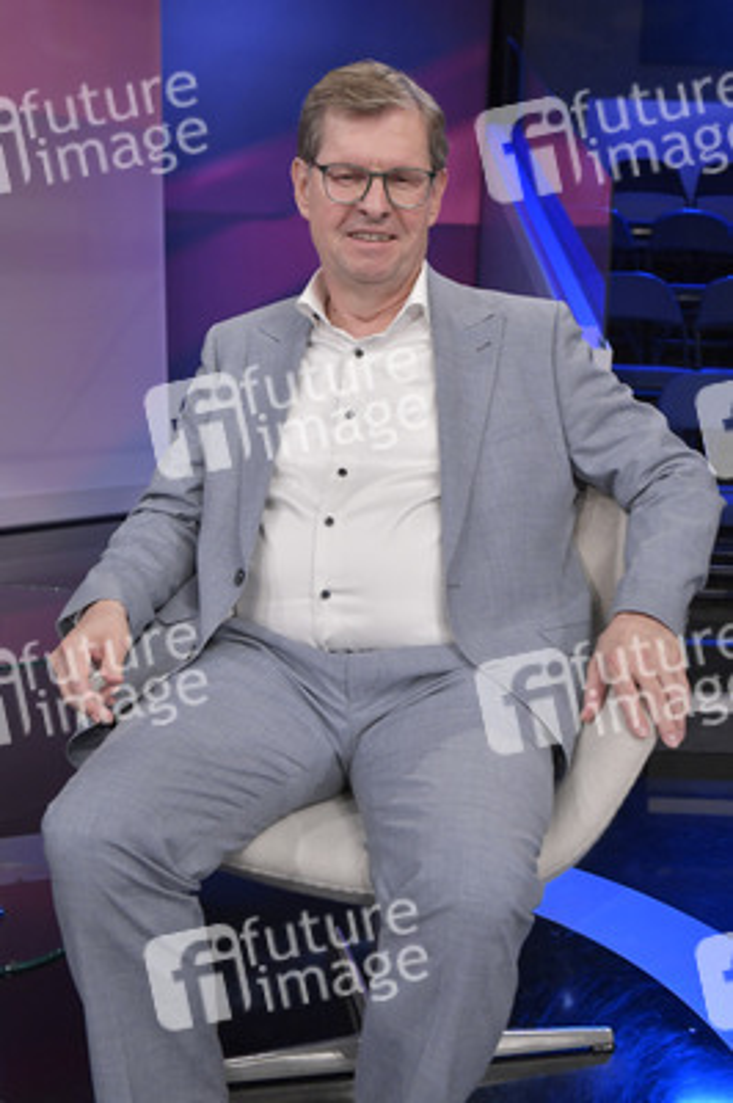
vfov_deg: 53.2
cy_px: 552
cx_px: 366
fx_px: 1101
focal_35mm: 36
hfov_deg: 36.8
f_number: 6.3
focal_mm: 36
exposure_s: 1/200
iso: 2500
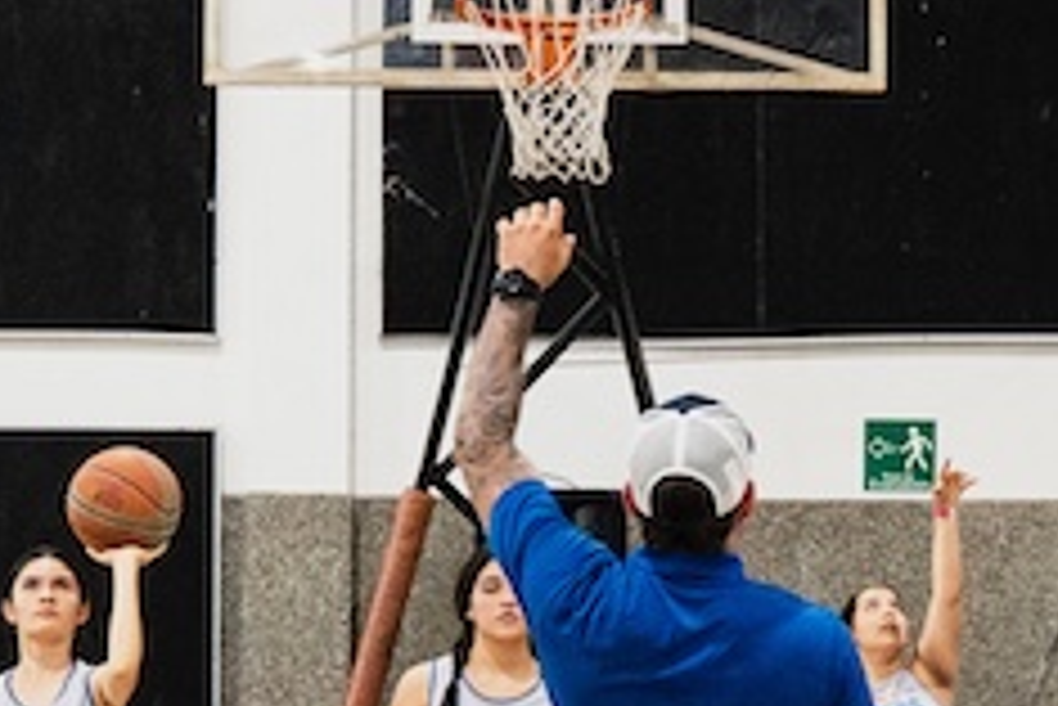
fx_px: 4058
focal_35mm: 138
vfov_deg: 9.9
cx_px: 608
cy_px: 472
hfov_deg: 14.8
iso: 3200
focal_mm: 24
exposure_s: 1/500
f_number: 2.8
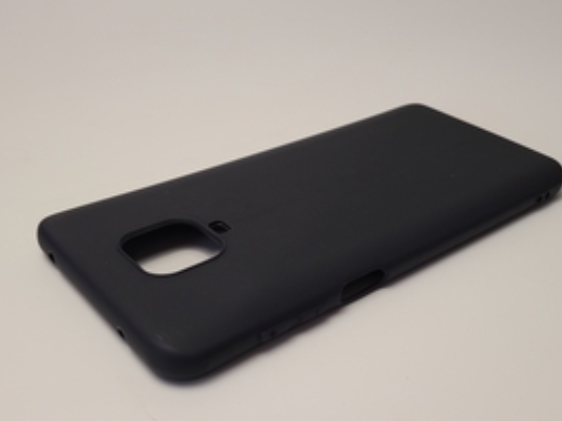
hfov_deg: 47.9
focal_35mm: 39
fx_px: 633
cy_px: 263
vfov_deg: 36.6
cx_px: 288
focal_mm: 5.4
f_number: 1.8
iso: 64
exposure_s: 1/100
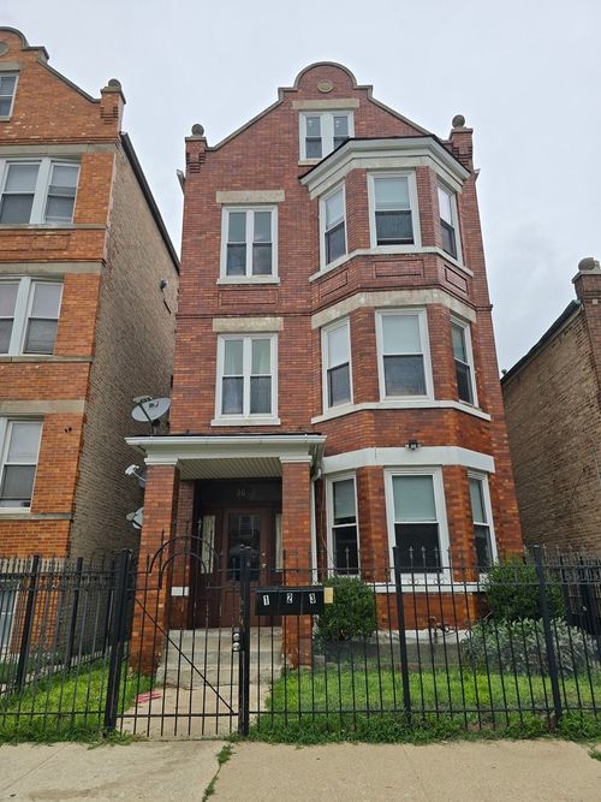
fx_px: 533
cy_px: 401
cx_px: 300
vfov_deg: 73.9
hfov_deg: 58.9
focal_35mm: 23
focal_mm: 6.3
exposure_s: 1/790
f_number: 1.7
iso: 12
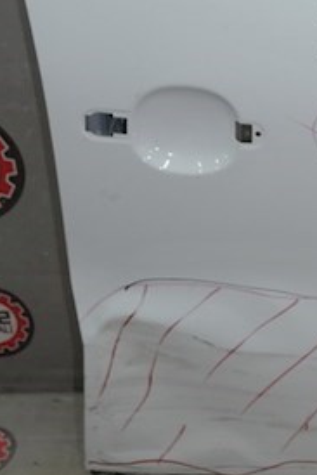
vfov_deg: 18.9
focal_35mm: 105
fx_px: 1385
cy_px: -2
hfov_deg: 12.2
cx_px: 520
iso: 400
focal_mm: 20
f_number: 3.5
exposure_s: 1/40
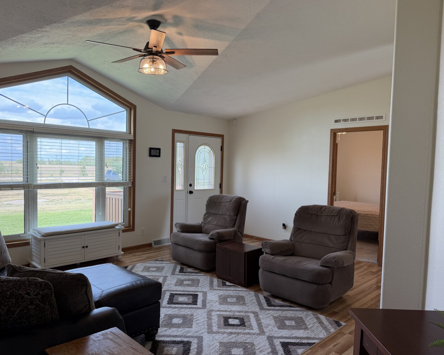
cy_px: 181
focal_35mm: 26
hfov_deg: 65.9
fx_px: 342
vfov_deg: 54.9
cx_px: 203
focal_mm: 6.76
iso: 80
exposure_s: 1/198
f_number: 1.78
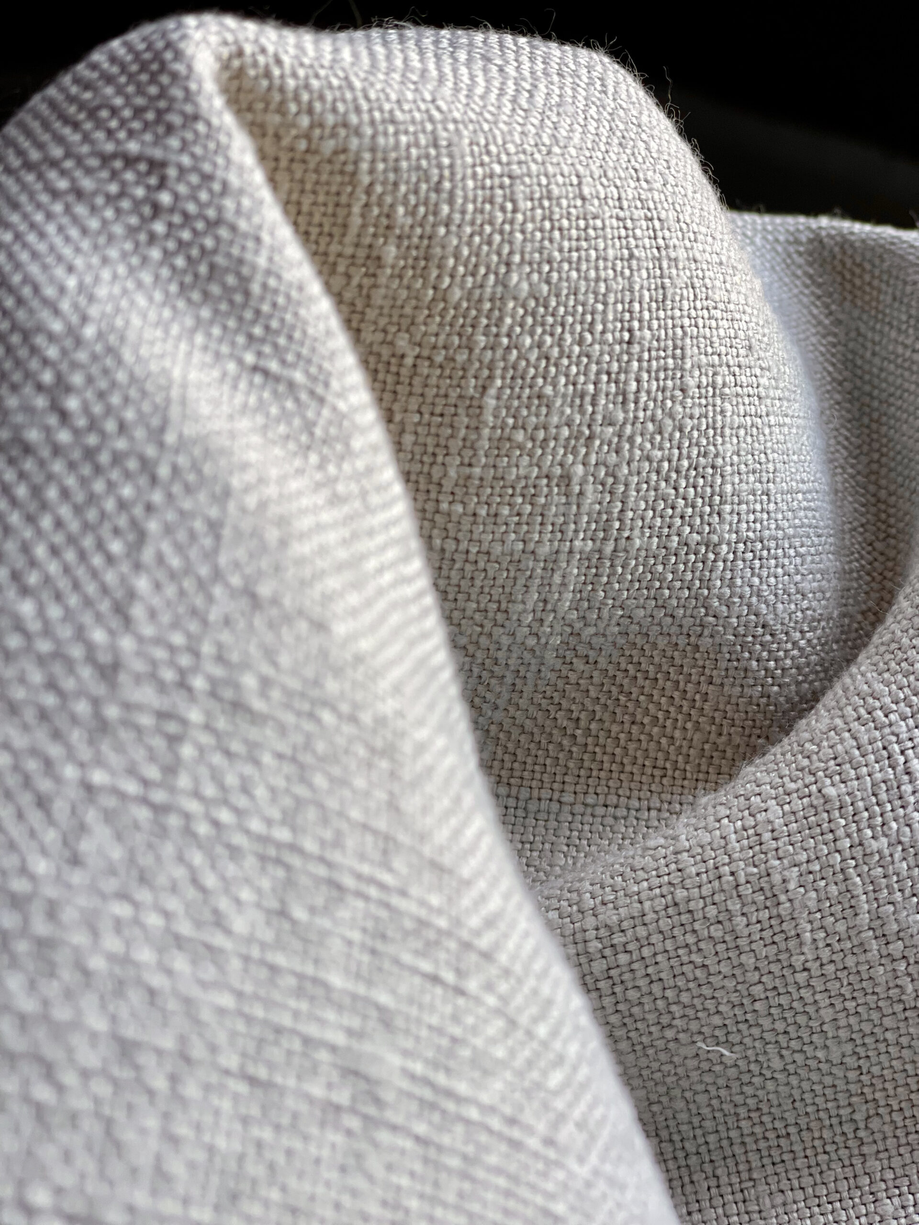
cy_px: 612
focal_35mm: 52
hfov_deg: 28.0
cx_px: 460
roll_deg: +2.2
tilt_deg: -25.1
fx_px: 1841
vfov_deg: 36.8
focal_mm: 6
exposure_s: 1/122
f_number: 2
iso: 64
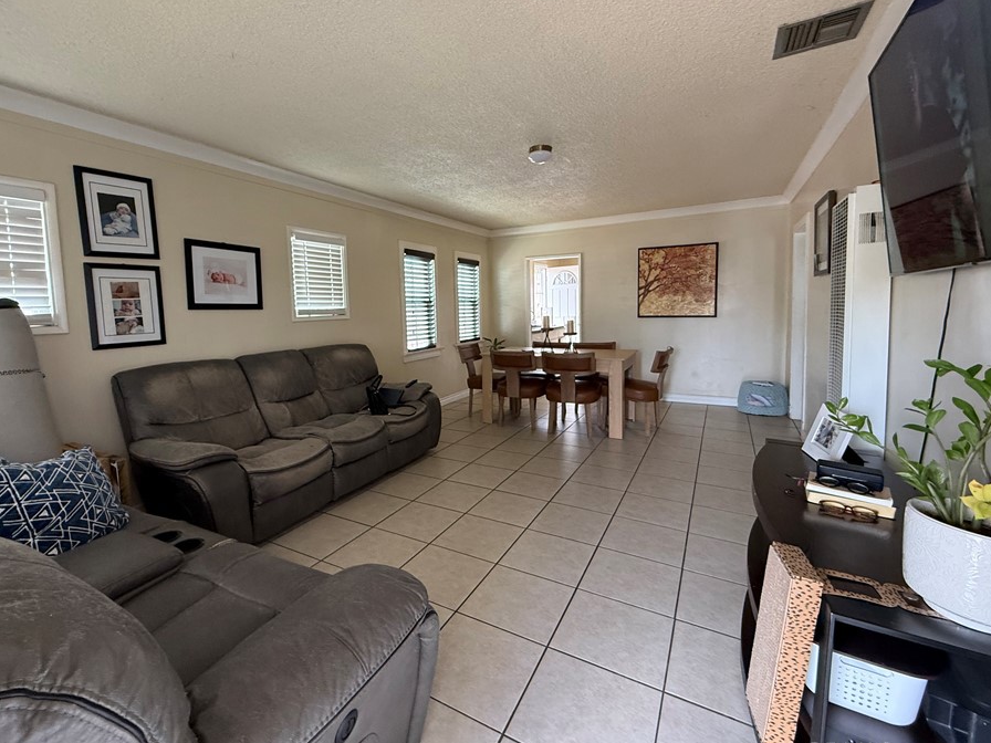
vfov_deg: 78.0
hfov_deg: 94.3
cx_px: 459
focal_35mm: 16
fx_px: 458
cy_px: 344
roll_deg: +1.9
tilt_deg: -4.1
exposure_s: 1/77
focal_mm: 2.22
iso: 320
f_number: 2.2
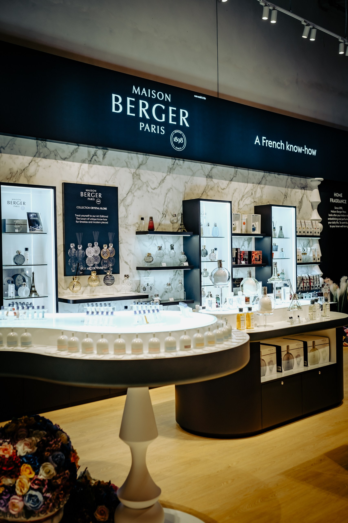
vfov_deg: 54.4
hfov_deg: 37.9
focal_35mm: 35
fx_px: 507
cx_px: 174
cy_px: 262
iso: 200
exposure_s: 1/125
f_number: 2.8
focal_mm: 23
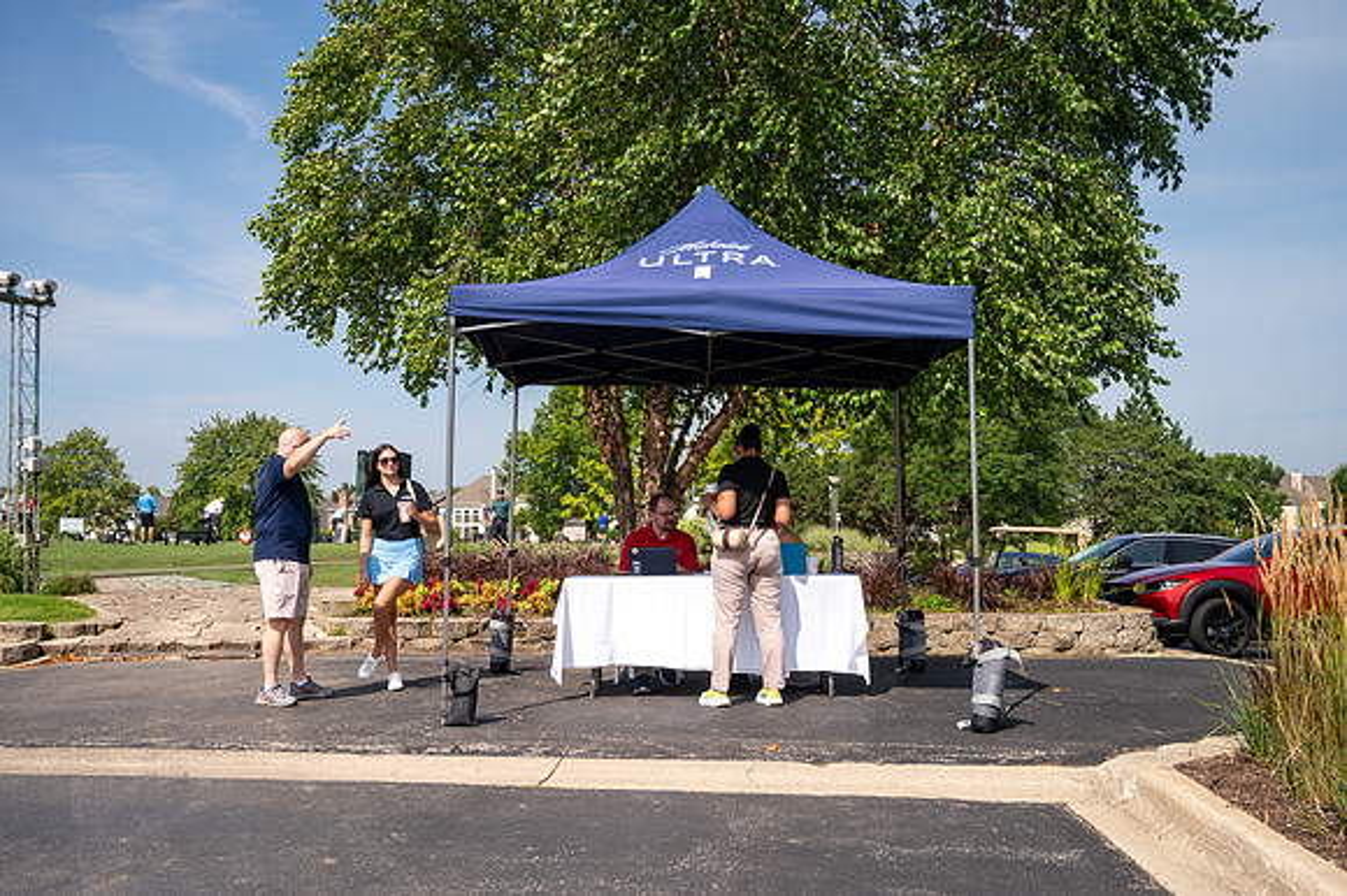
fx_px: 1346
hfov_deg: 53.2
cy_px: 448
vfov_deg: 36.8
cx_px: 674
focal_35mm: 36
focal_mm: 36
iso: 250
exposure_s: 1/4000
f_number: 4
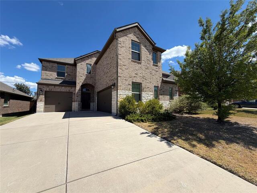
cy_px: 96
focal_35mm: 14
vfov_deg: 85.7
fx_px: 104
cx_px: 128
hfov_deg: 102.1
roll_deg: +0.7
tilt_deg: +4.7
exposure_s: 1/942
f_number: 2.2
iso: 20
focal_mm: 2.22
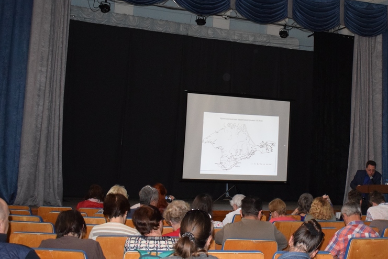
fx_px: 604
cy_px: 94
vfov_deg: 24.1
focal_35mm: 56
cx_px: 297
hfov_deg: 34.8
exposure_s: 1/200
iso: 3200
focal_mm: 24
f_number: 6.3
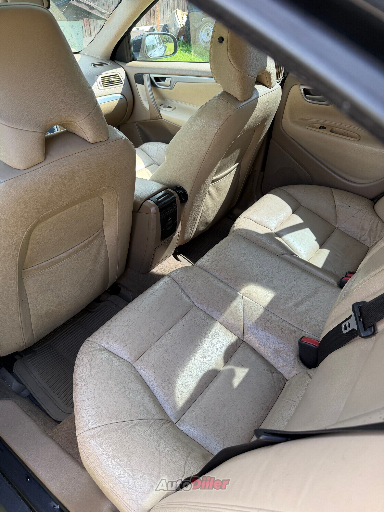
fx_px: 355
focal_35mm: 24
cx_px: 192
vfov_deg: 71.6
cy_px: 256
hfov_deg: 56.8
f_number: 1.78
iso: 100
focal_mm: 6.76
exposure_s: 1/363
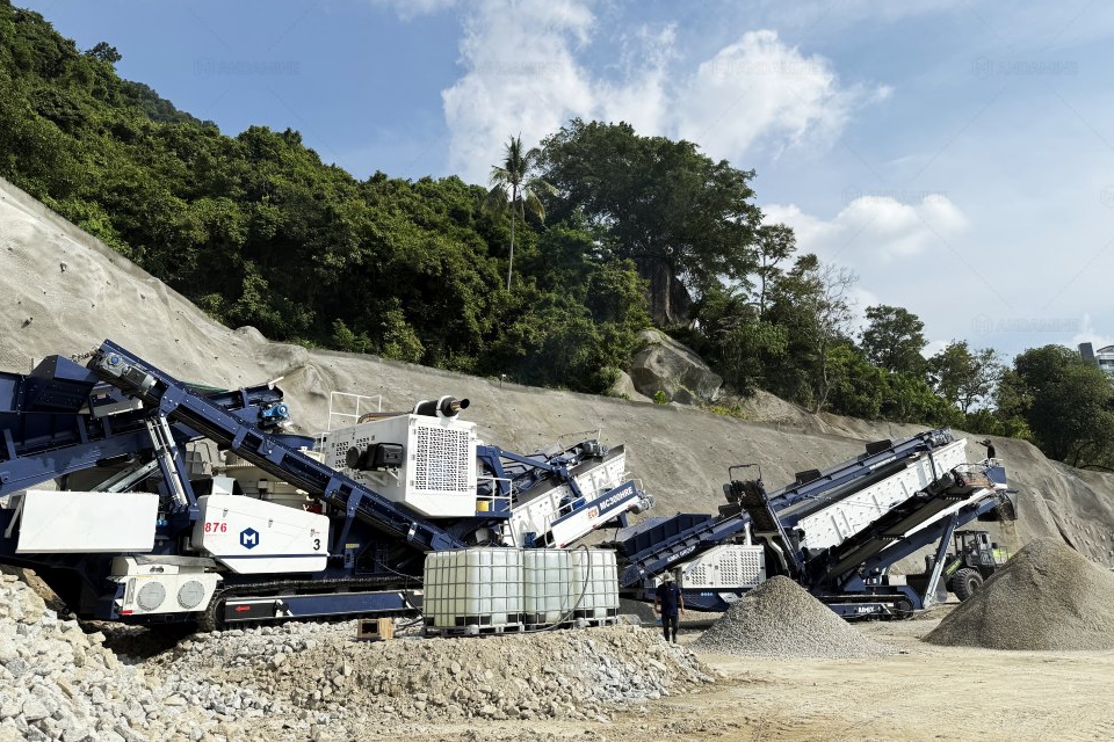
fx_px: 804
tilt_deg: +17.3
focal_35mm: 26
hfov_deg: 69.4
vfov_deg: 49.4
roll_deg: +1.1
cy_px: 320
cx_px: 567
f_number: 1.78
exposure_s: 1/5319
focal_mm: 6.76
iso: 80
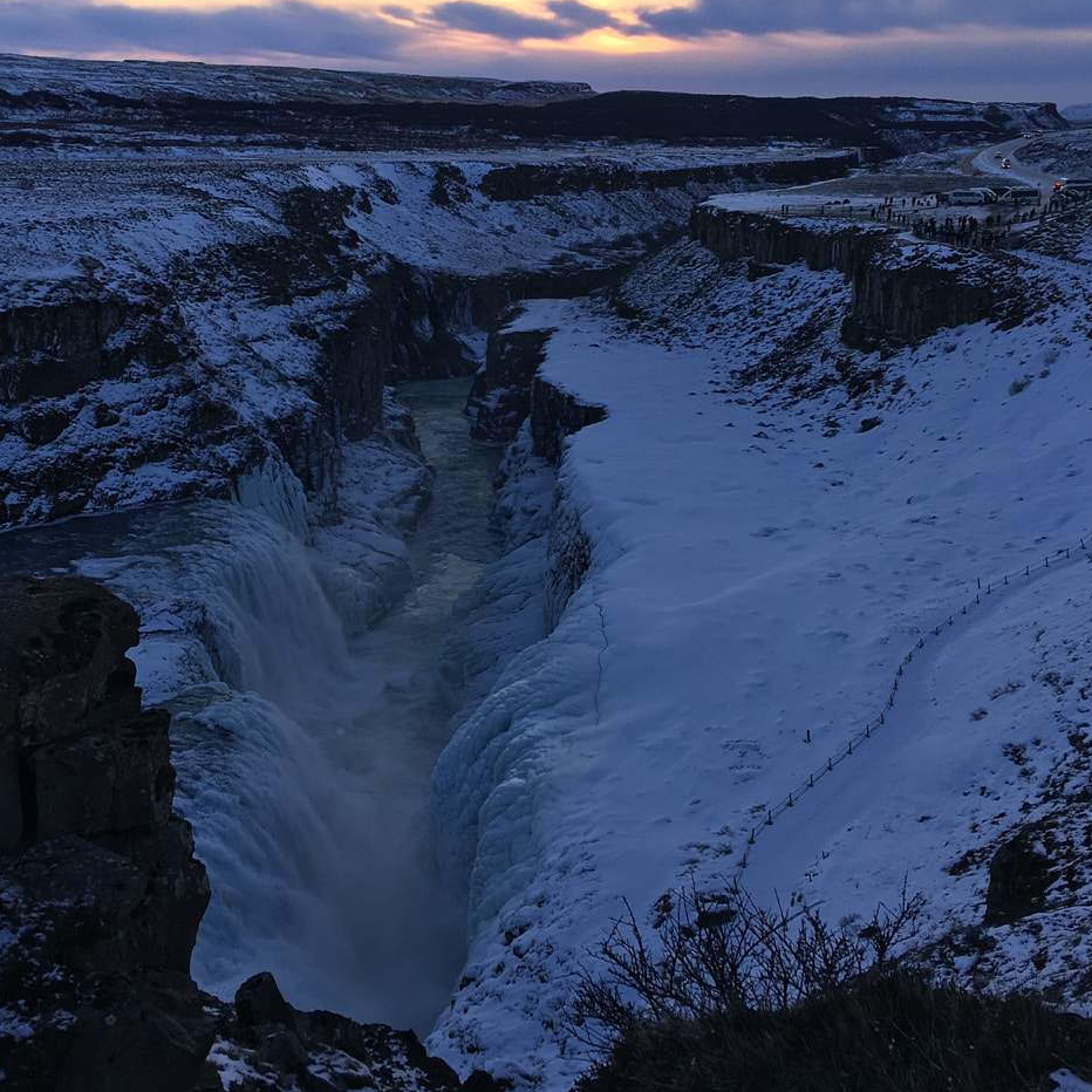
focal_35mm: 44
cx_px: 458
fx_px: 1570
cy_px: 532
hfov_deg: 38.2
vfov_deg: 38.3
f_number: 2.2
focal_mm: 4.15
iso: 25
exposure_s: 1/290
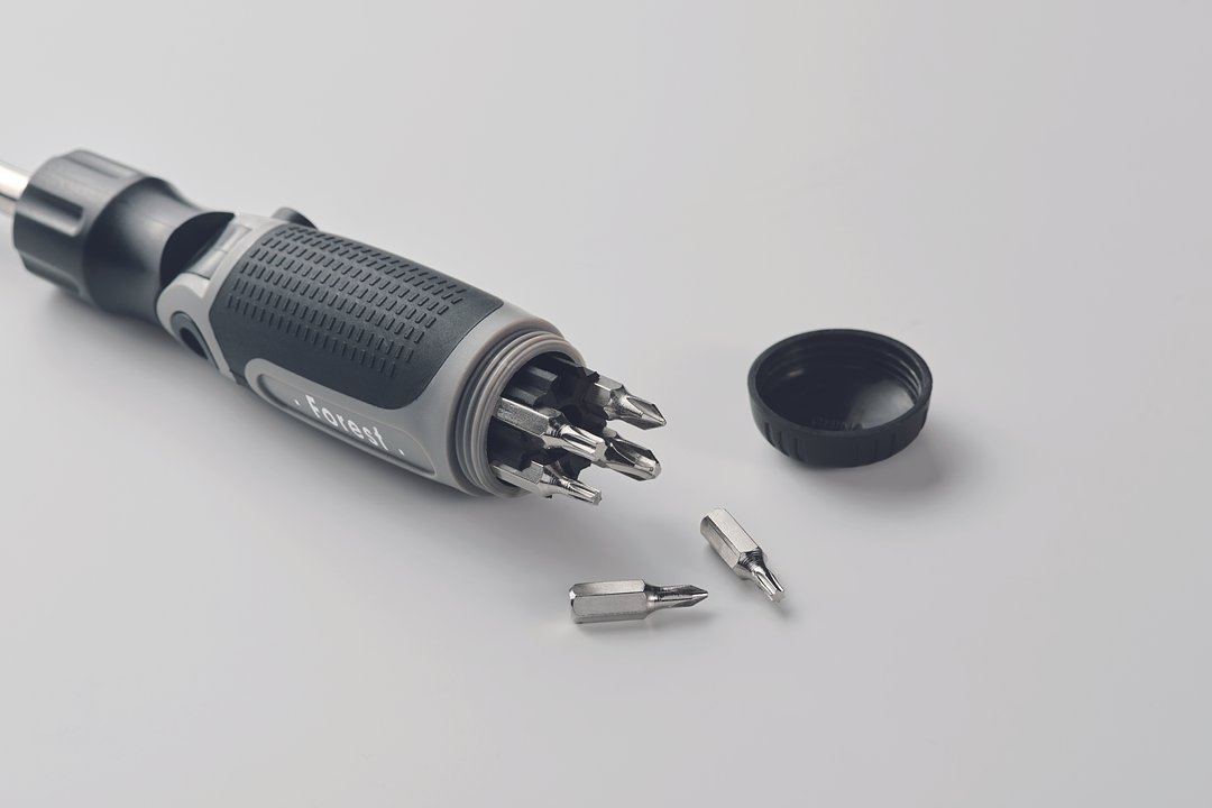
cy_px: 404
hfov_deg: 19.5
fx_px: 3535
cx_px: 606
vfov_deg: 13.0
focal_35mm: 105
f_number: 14
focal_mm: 105
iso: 100
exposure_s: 1/100
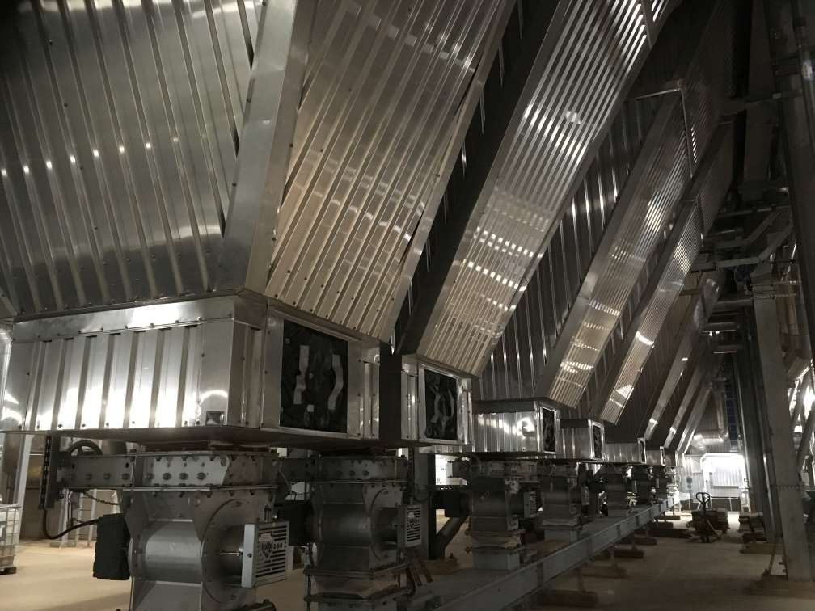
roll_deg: +0.4
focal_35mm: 29
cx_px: 408
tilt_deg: +13.3
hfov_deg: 61.7
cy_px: 306
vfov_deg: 48.2
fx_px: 683
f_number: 2.2
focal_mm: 4.15
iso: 320
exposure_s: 1/17
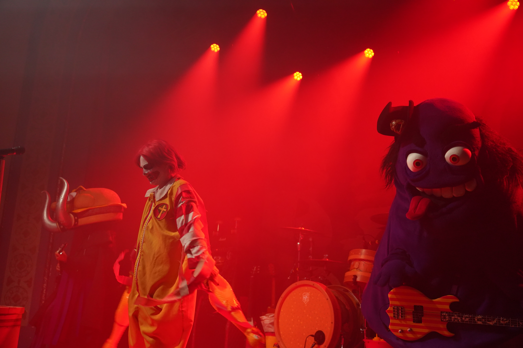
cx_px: 262
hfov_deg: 49.6
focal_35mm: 39
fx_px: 567
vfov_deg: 34.2
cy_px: 174
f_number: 4
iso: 4000
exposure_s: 1/160
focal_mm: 39
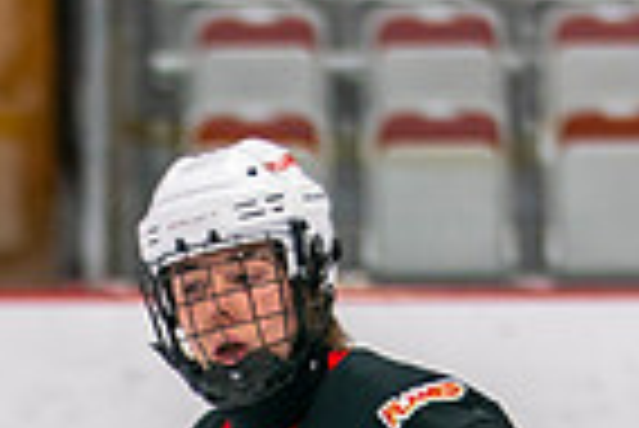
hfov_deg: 3.5
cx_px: 160
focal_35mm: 586
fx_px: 10412
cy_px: 920
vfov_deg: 2.3
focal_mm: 115
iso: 640
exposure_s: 1/640
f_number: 2.8
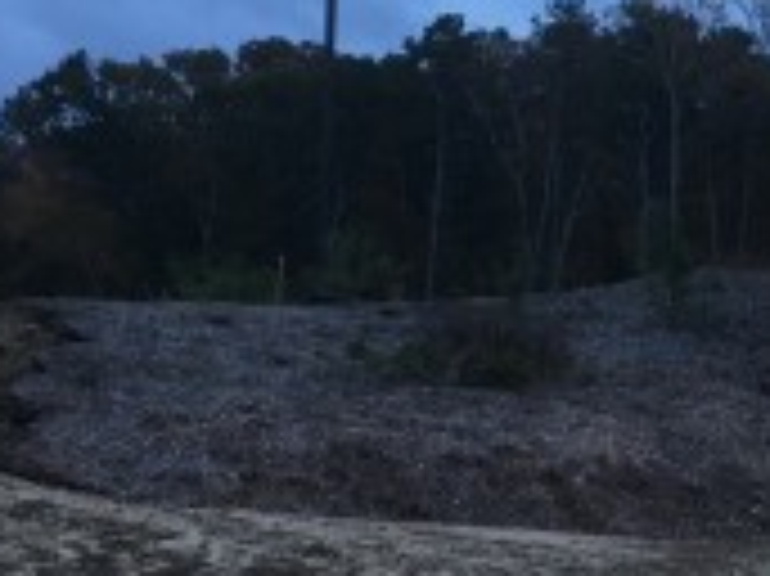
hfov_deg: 21.2
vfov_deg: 16.6
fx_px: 1978
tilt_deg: +4.0
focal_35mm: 89
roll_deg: -0.8
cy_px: 272
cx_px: 788
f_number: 2.2
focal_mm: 4.15
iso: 80
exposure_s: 1/30
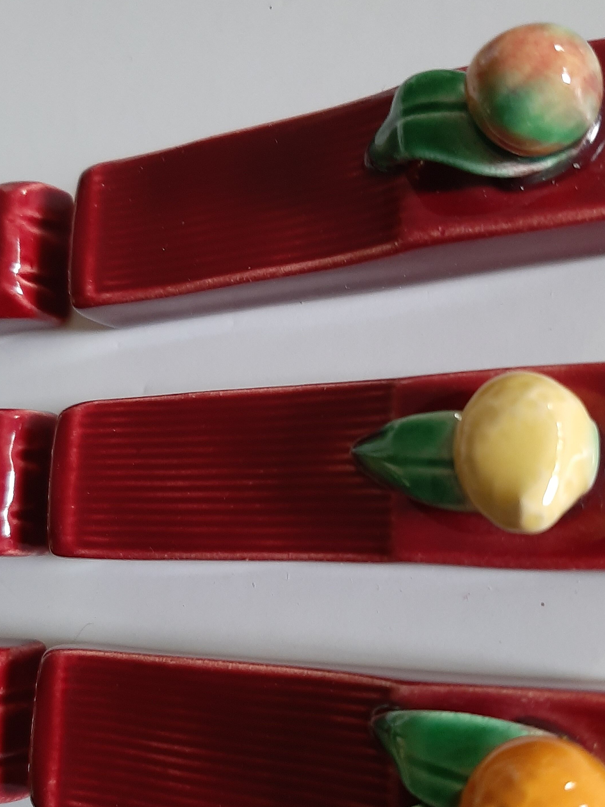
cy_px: 421
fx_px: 862
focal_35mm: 37
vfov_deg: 50.1
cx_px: 354
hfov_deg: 38.6
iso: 200
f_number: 1.7
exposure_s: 1/33
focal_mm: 3.93
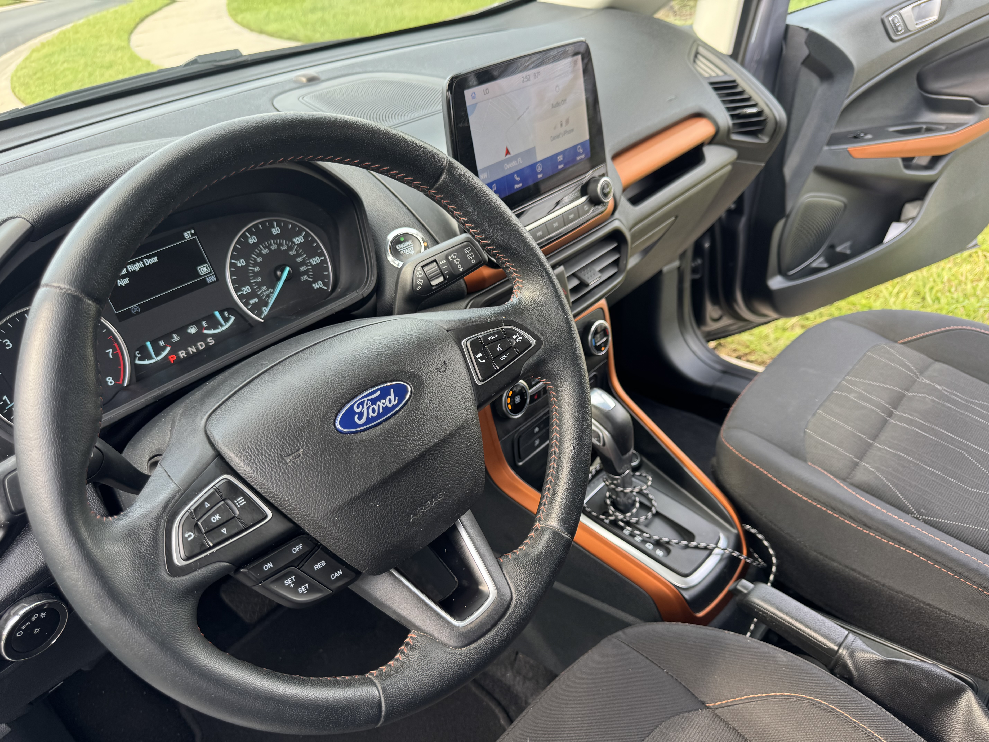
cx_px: 494
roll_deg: +8.5
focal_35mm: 24
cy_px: 371
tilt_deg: -33.5
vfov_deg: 56.8
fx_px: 686
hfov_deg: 71.6
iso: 64
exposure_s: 1/121
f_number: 1.78
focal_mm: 6.76
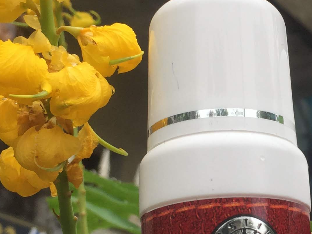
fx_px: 793
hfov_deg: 21.7
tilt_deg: +23.5
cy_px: 158
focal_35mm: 88
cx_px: 288
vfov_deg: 16.7
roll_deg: -4.6
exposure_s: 1/1068
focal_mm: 4.15
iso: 32
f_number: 2.2
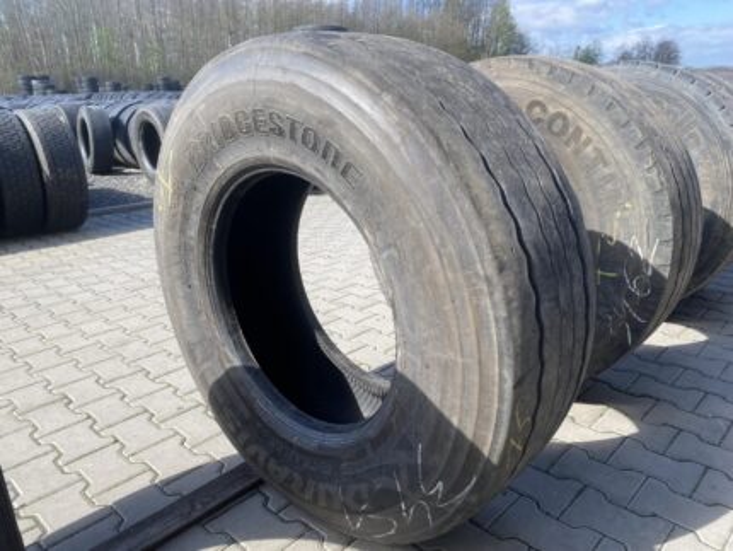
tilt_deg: -19.4
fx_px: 551
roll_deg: +1.7
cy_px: 276
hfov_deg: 67.3
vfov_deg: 53.1
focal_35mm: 26
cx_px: 366
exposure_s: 1/852
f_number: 1.8
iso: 32
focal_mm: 4.25
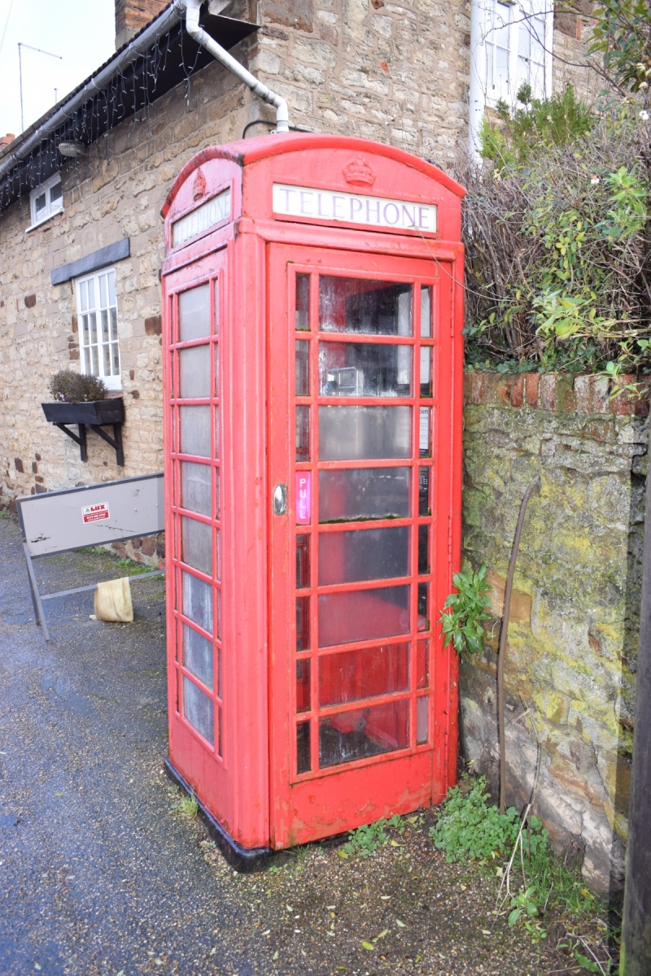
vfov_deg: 59.5
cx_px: 326
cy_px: 488
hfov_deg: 41.7
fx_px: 854
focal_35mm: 32
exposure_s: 1/125
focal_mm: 21
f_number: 5.6
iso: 560
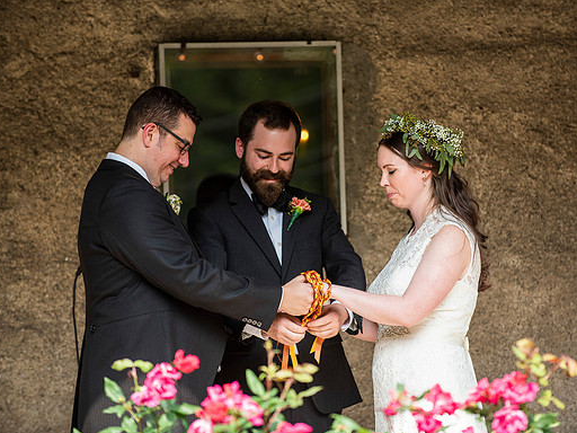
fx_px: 3634
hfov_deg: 9.1
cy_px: 217
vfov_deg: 6.8
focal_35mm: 218
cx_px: 311
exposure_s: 1/800
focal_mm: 200
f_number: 3.5
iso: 400
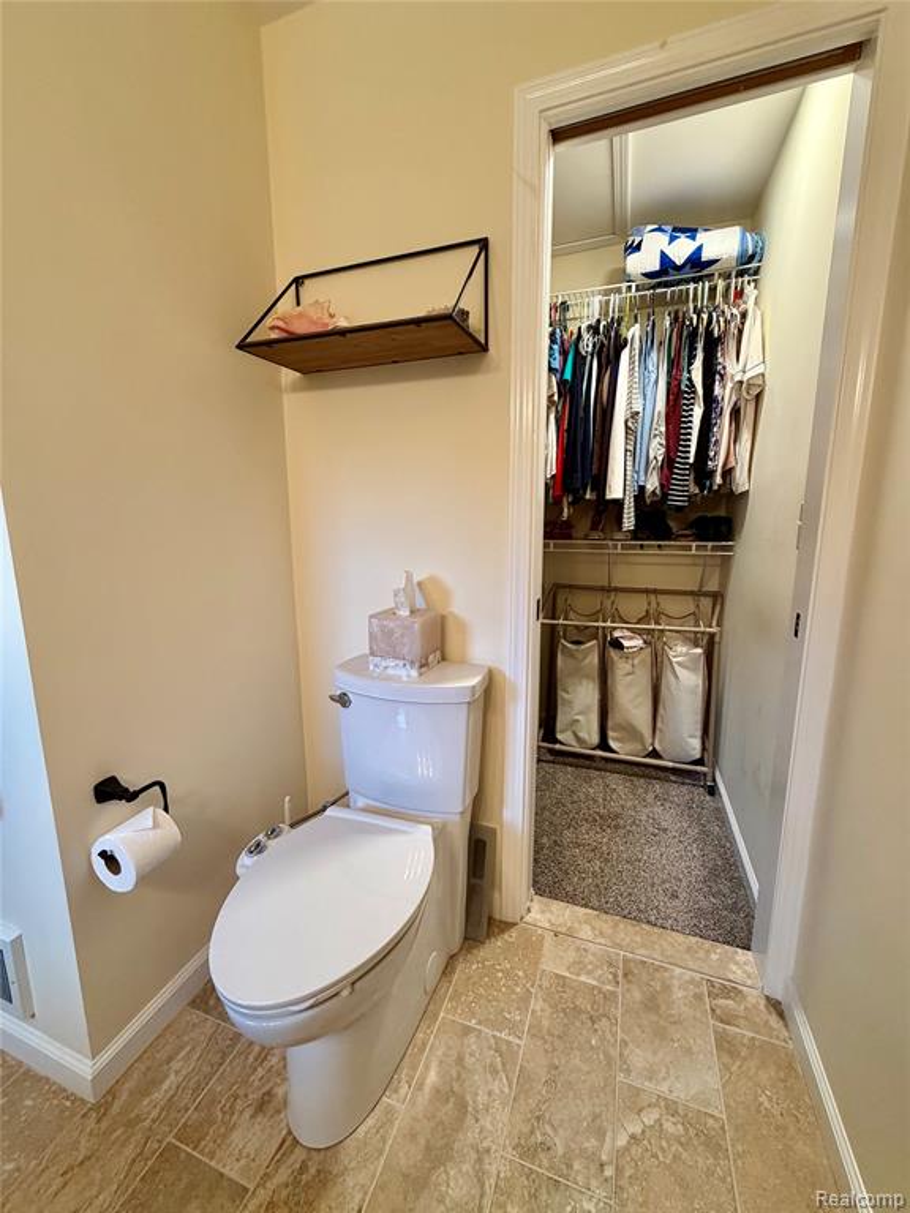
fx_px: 491
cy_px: 606
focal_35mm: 14
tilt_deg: -10.1
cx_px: 455
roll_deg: -0.2
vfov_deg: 102.1
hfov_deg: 85.7
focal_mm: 2.22
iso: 250
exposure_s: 1/60
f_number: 2.2
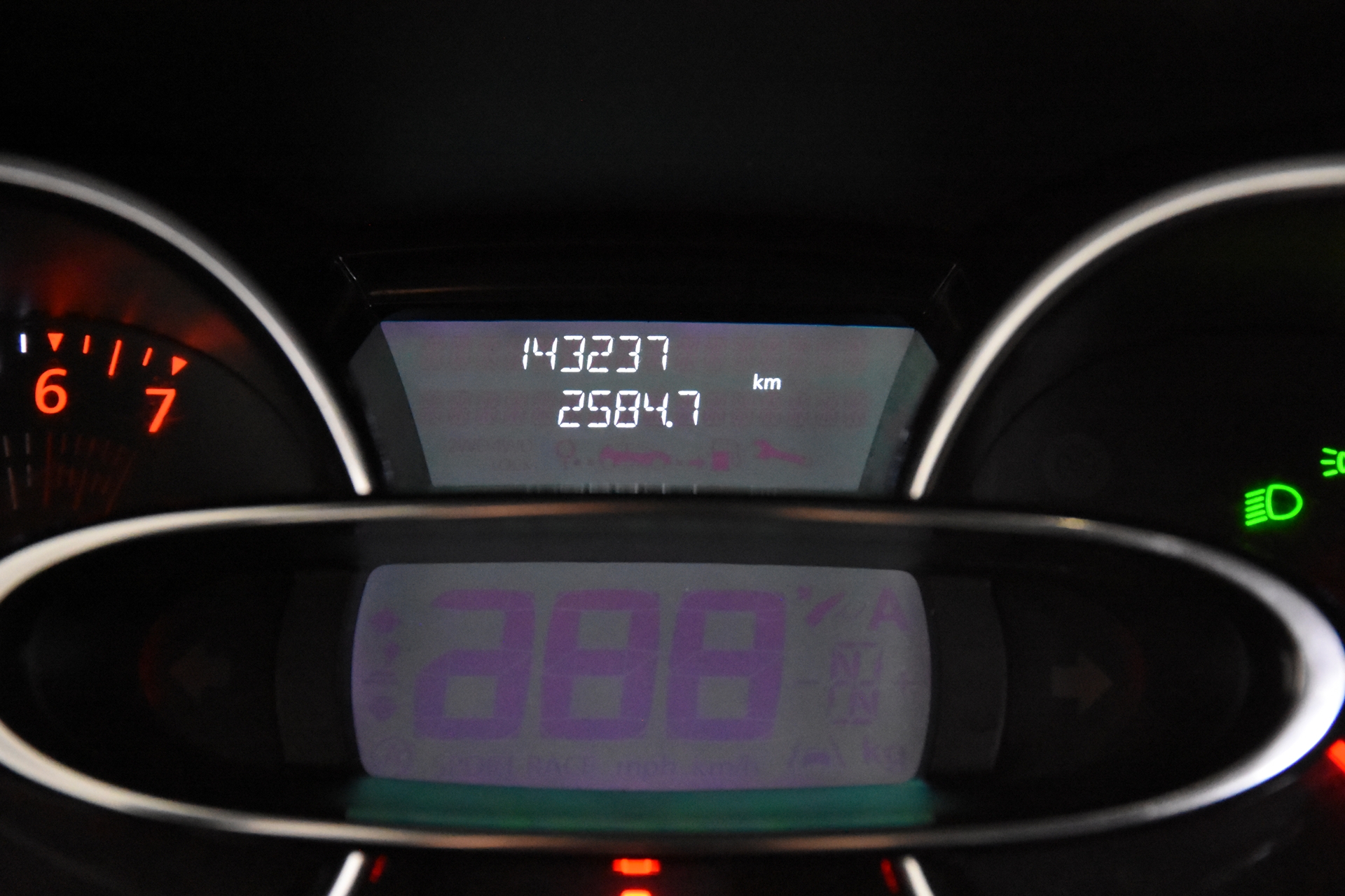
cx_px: 672
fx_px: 3923
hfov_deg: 19.5
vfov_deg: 13.0
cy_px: 448
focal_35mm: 105
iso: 10000
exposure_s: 1/125
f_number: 4
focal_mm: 70
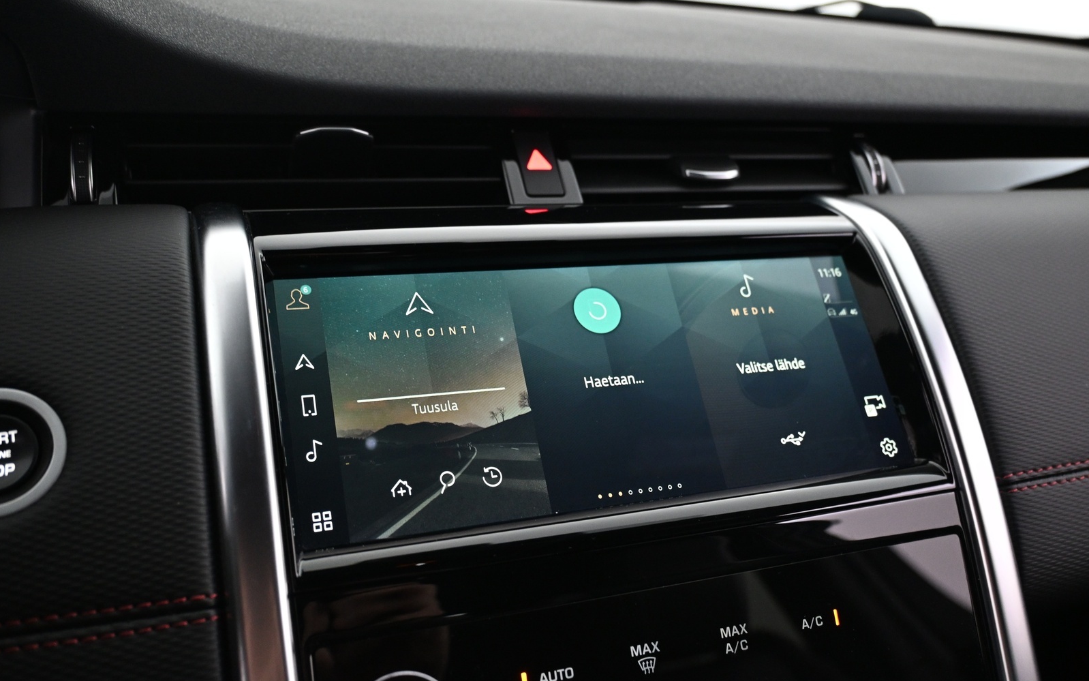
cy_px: 354
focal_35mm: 31
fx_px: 920
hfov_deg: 61.2
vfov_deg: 40.6
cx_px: 549
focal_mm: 20
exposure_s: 1/20
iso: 1600
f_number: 3.8
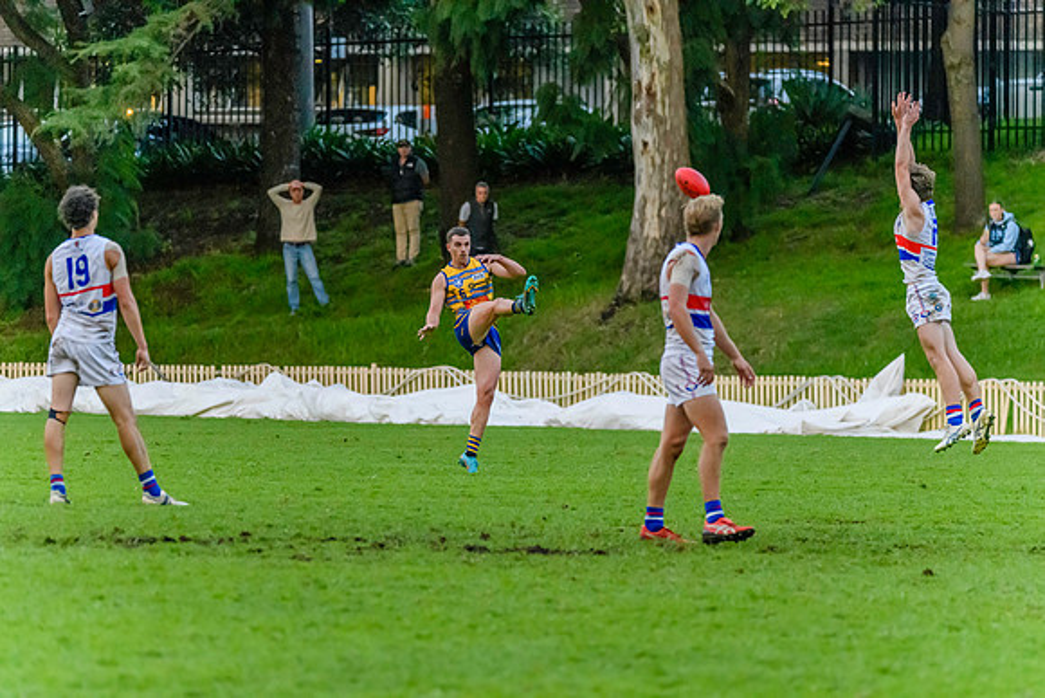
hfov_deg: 7.4
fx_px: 8129
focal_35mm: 280
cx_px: 522
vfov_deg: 4.9
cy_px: 349
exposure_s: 1/1250
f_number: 5.6
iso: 10000
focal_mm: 280
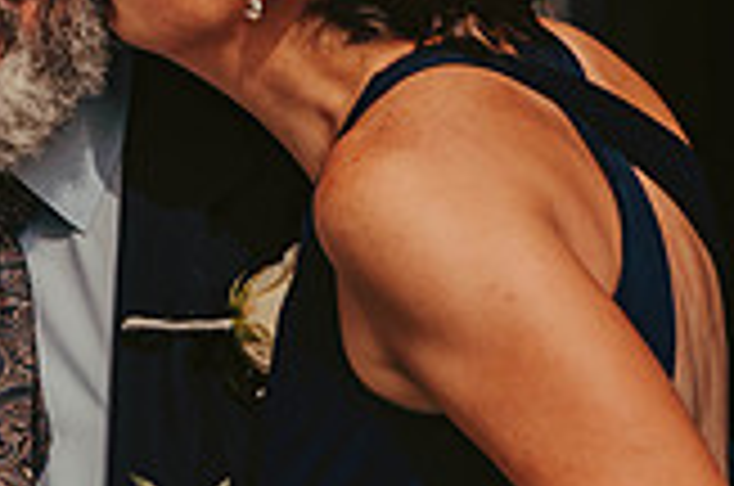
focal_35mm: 553
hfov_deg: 3.7
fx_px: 11253
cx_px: -14
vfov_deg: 2.5
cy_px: 209
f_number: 2.8
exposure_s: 1/2500
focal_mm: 155
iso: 200
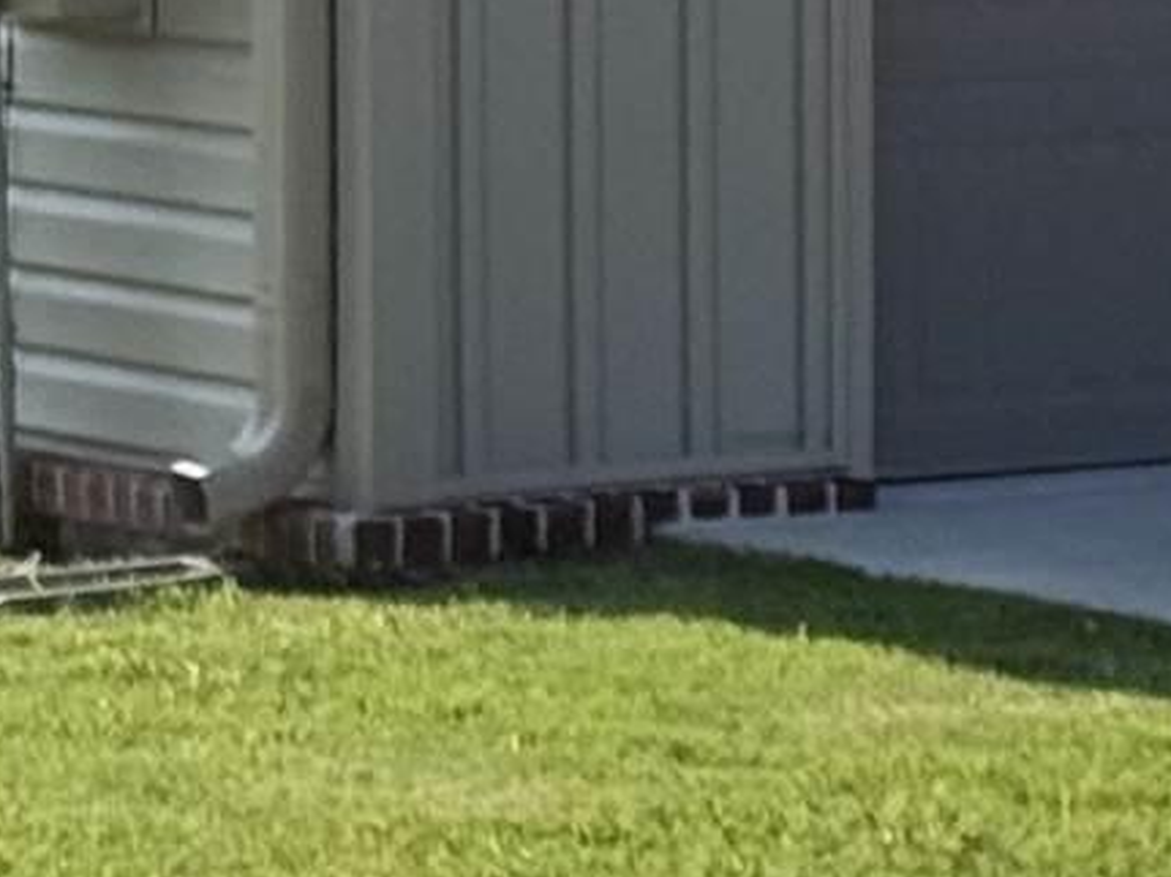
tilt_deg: +0.0
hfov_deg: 5.8
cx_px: 1201
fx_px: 11597
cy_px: -659
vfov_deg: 4.3
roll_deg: +0.3
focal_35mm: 343
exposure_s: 1/7874
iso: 80
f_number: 1.78
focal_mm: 6.76
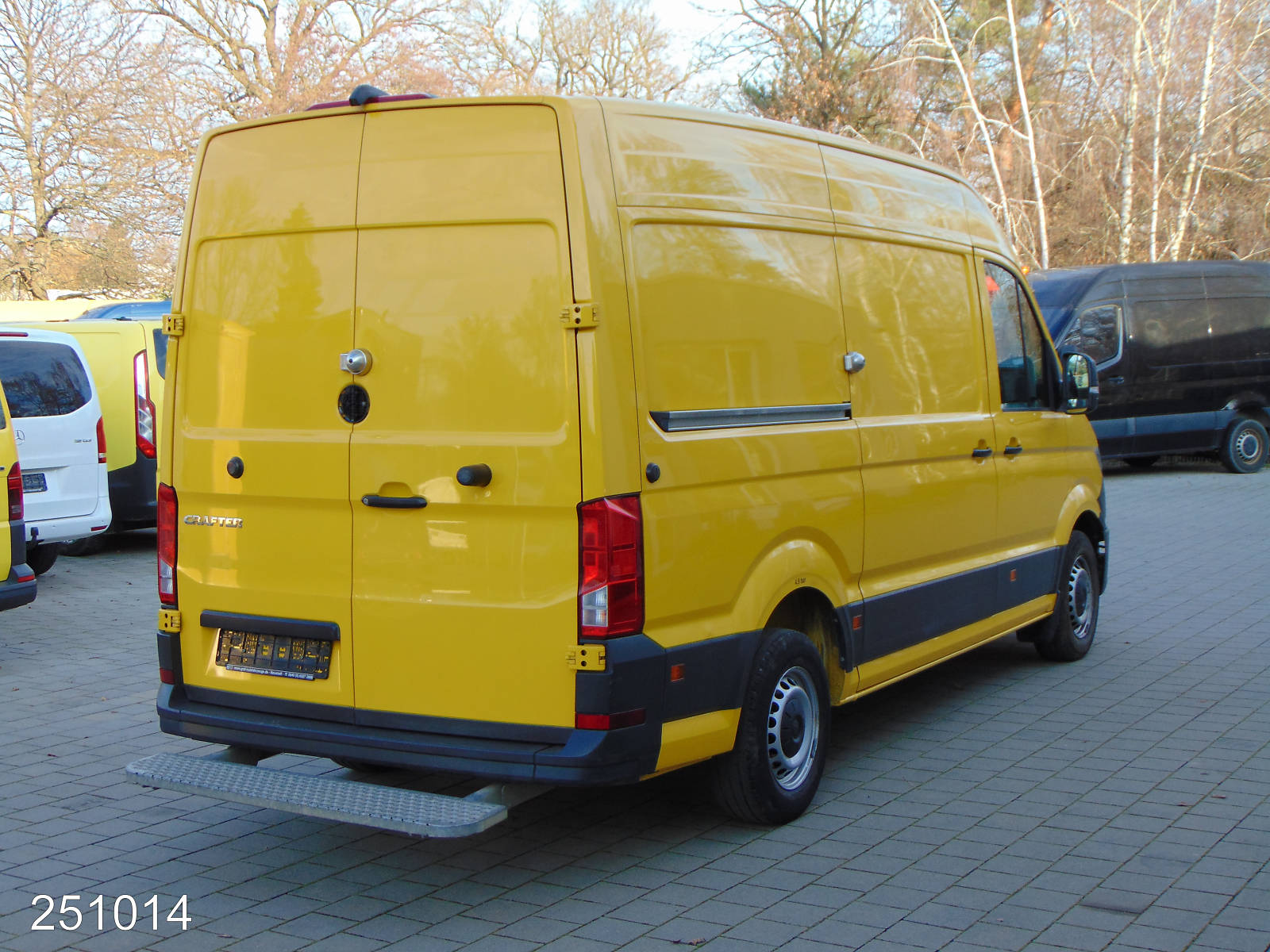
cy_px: 476
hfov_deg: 38.2
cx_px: 635
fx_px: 1834
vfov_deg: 29.1
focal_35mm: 50
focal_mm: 9
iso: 80
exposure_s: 1/100
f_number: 3.5
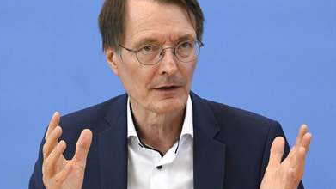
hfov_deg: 14.2
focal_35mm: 151
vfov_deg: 8.0
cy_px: 94
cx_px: 174
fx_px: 1345
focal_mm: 125
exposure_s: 1/320
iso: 3200
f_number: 9
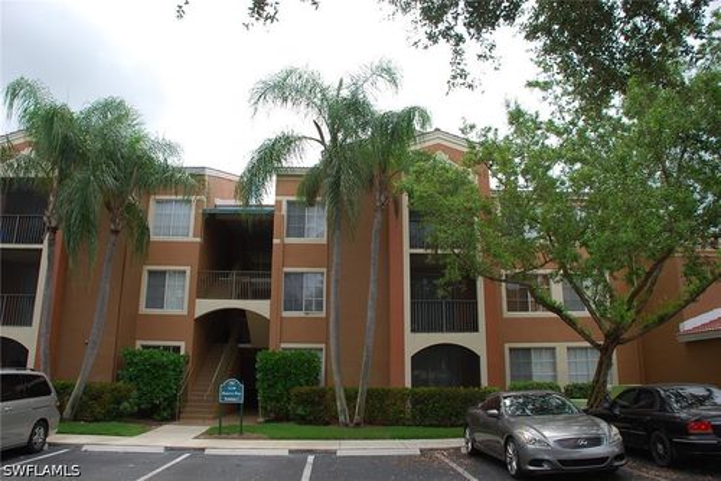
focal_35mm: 27
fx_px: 541
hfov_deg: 67.4
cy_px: 240
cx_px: 360
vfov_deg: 48.0
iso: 100
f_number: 6.3
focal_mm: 18
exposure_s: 1/160
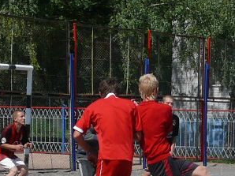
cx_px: 233
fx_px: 556
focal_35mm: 82
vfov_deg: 17.8
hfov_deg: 22.9
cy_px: 135
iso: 100
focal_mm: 7.4
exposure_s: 1/800
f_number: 5
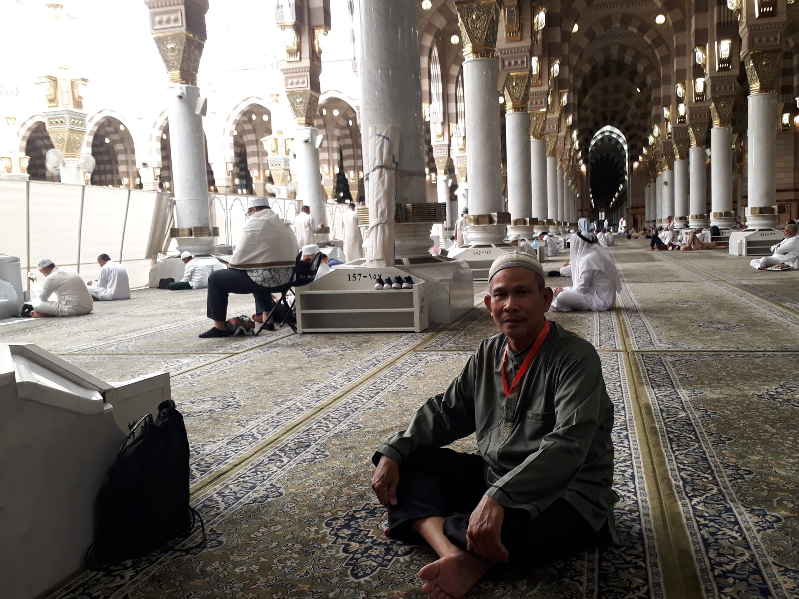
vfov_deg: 51.4
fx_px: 623
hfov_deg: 65.3
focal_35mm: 27
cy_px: 300
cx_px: 400
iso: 50
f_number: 1.9
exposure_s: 1/50
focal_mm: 3.6
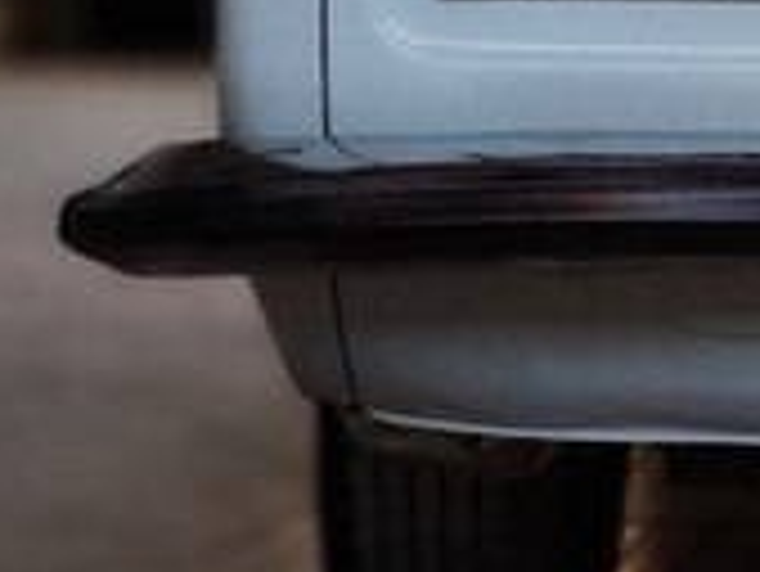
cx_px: 1390
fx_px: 4460
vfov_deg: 7.2
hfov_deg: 9.3
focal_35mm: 203
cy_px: -209
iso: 250
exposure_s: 1/50
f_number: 2.6
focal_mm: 5.99
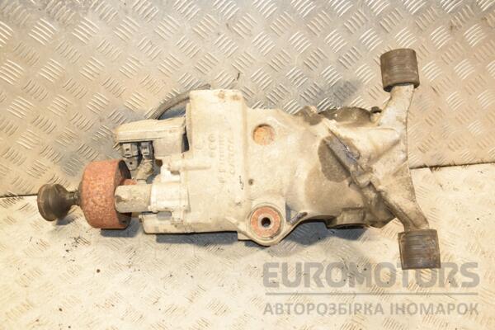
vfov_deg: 34.2
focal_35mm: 39
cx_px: 248
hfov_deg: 49.6
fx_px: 536
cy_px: 165
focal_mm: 26
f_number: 5
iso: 800
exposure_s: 1/200
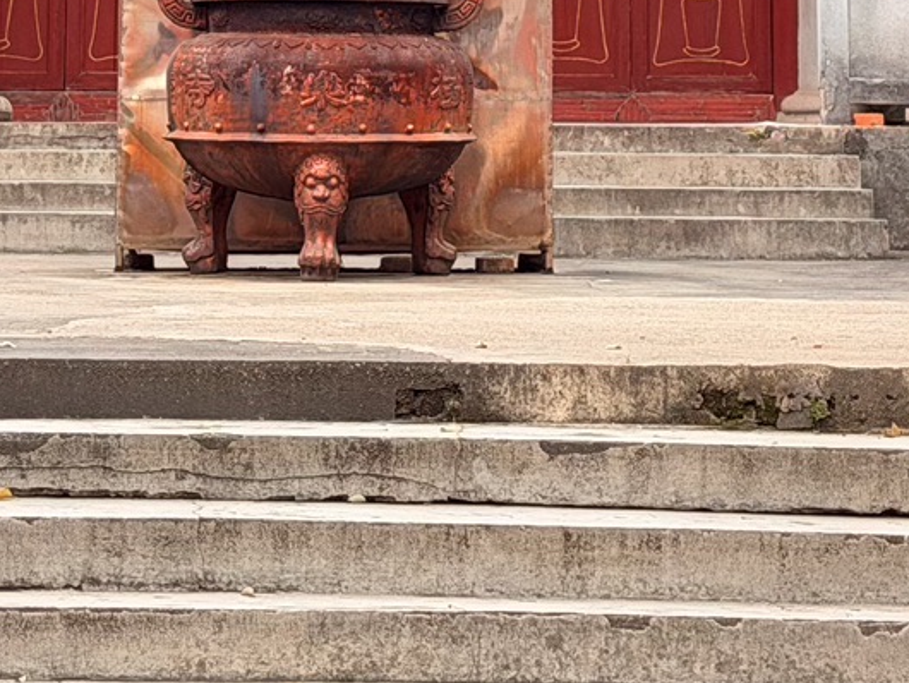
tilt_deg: +7.6
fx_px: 4755
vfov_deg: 8.0
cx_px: 386
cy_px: -523
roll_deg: +0.5
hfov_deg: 10.9
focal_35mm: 181
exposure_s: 1/170
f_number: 1.78
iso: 50
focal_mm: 6.76
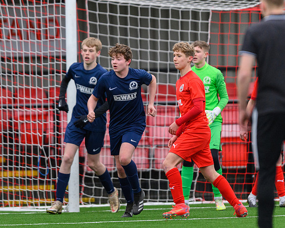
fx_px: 5566
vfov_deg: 2.3
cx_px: 109
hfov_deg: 2.9
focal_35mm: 660
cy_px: 126
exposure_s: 1/2000
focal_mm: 400
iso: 3200
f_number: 2.8
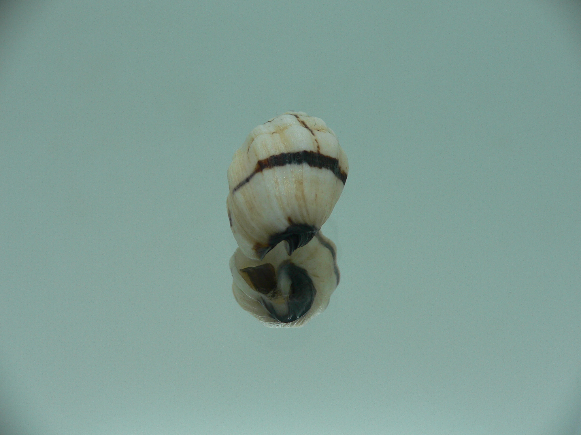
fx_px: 587
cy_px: 218
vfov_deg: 40.7
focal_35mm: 35
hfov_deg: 52.6
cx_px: 290
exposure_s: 1/80
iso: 80
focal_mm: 4.6
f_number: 2.8
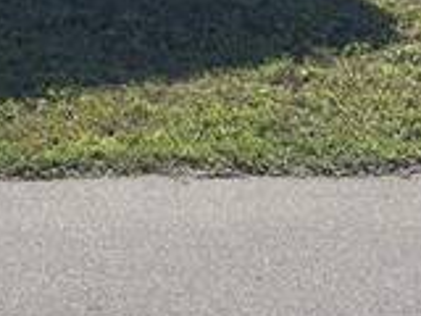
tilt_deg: -6.7
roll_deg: +0.6
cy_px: -113
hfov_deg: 21.3
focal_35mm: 83
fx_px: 1009
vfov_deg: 16.6
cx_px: -126
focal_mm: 5.7
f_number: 1.5
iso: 50
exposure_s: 1/2841
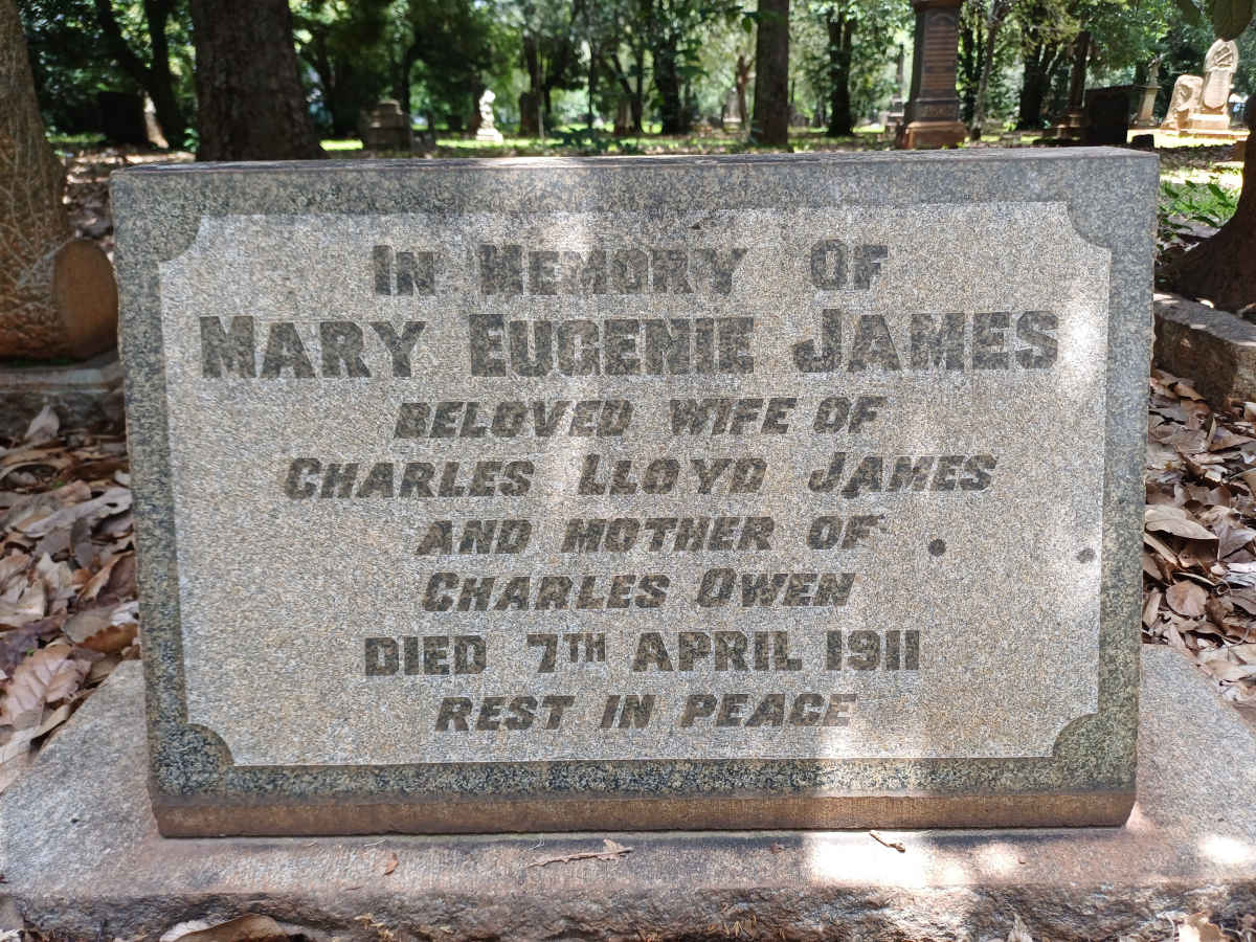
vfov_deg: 54.9
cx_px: 628
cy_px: 471
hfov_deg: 69.4
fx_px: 907
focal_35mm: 25
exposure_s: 1/113
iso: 50
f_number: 1.8
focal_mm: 4.65
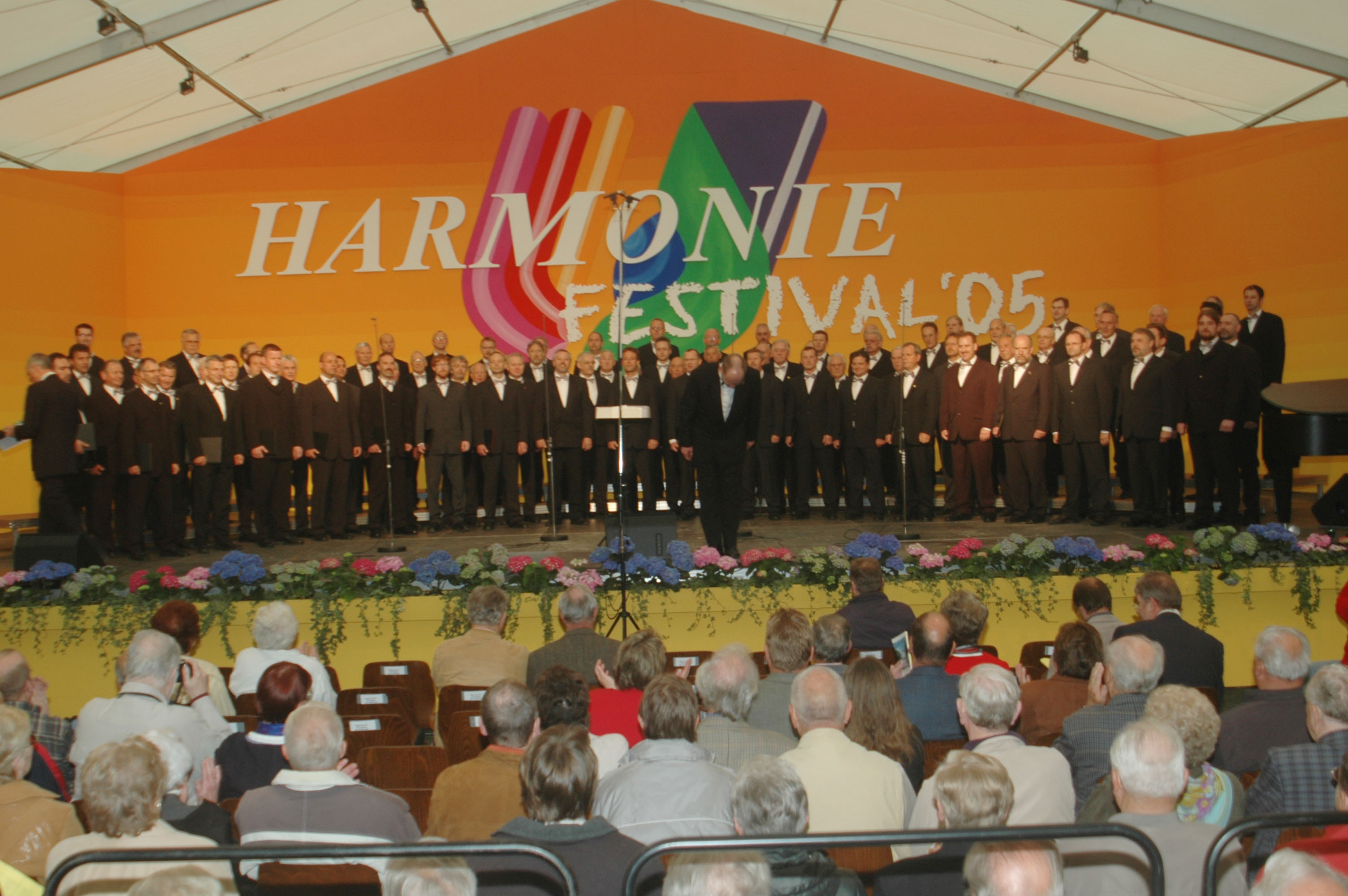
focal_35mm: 42
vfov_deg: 31.8
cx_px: 674
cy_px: 448
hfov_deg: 46.4
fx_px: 1571
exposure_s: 1/60
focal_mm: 28
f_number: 4
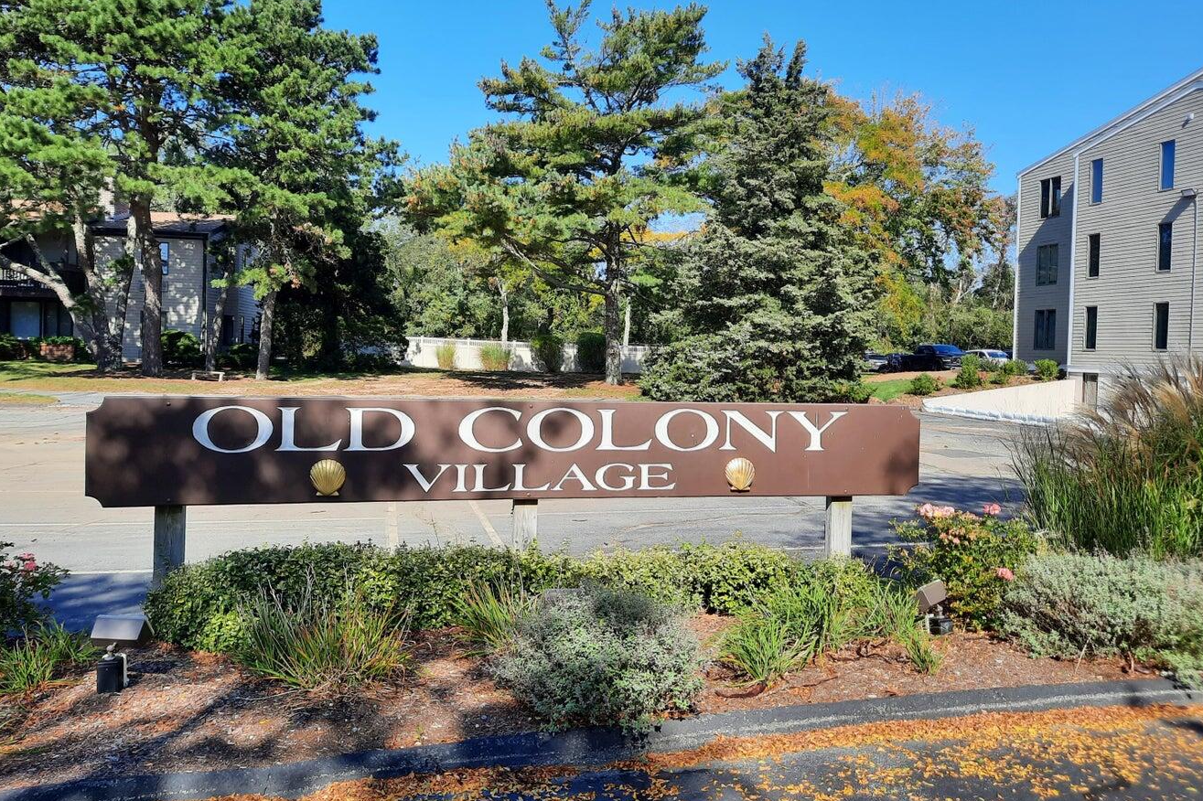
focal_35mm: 27
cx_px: 591
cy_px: 366
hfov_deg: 67.4
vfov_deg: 47.9
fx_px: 902
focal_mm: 4.6
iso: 32
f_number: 2
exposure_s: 1/575
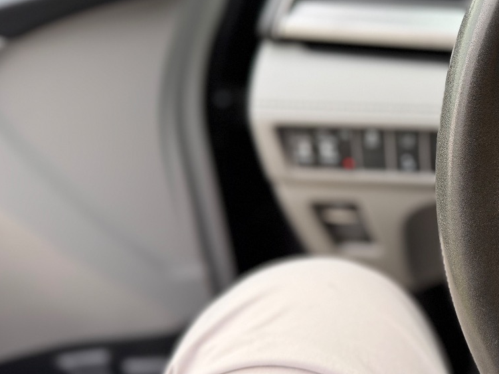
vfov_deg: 31.4
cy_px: 153
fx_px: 663
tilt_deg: -25.9
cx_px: 466
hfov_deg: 38.0
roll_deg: +1.2
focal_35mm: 46
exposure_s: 1/121
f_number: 1.78
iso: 160
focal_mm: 6.76
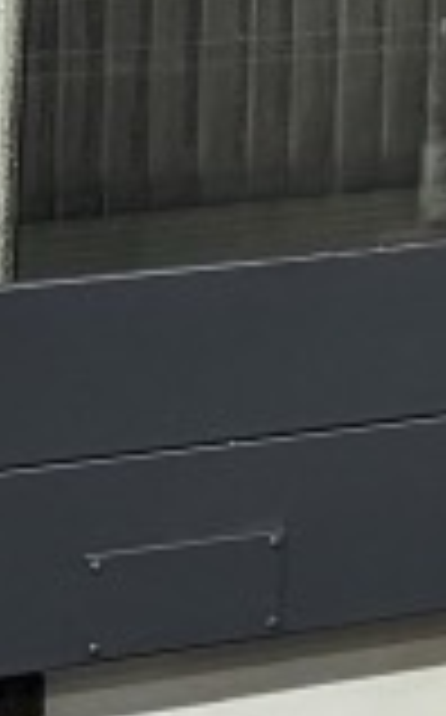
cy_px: -950
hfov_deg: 6.5
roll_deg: +0.3
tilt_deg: +9.9
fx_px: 3744
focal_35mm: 192
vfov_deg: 9.8
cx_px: 1027
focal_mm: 6.76
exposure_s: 1/50
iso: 400
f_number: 1.78
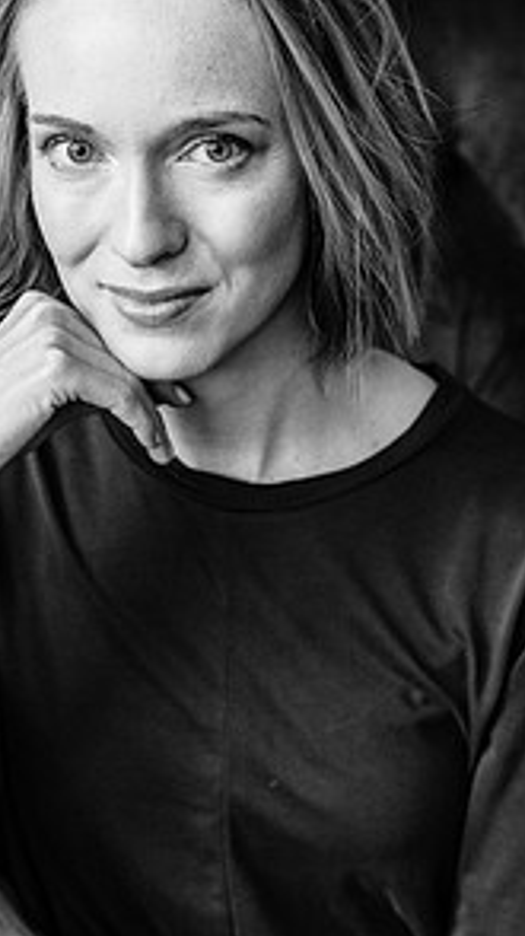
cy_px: 481
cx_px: 89
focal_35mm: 93
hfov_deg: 12.9
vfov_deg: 22.9
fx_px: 2306
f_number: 3.2
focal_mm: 58
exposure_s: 1/125
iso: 500
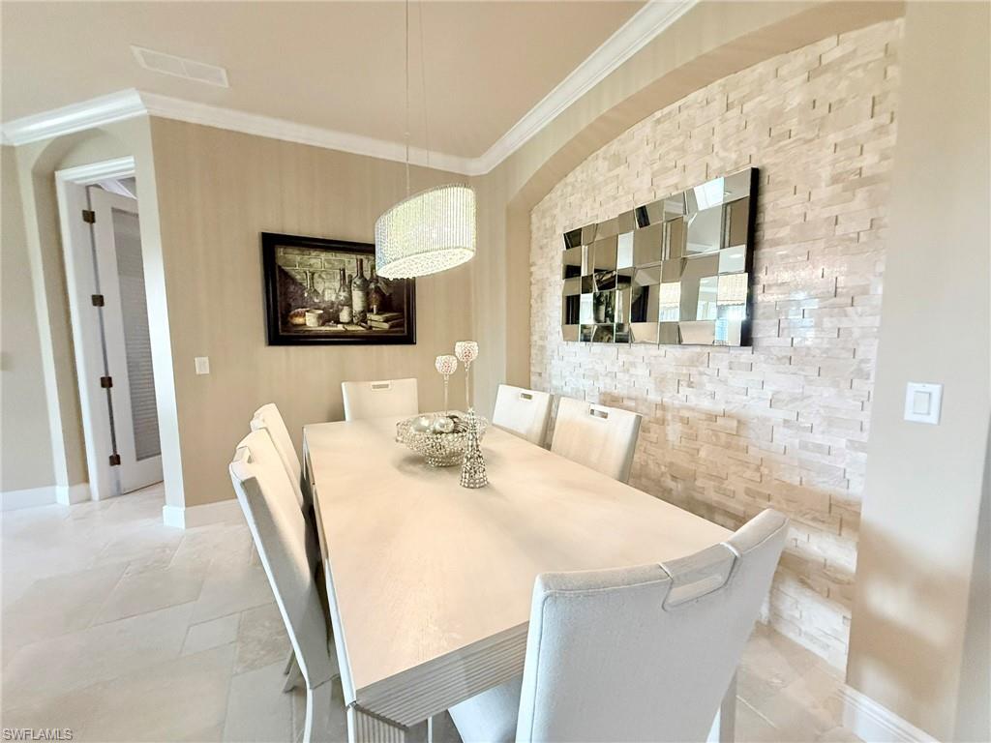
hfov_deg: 102.1
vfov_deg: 85.7
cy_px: 372
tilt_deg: -4.4
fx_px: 401
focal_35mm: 14
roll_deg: +0.0
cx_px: 496
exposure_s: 1/120
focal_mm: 2.22
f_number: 2.2
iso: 500
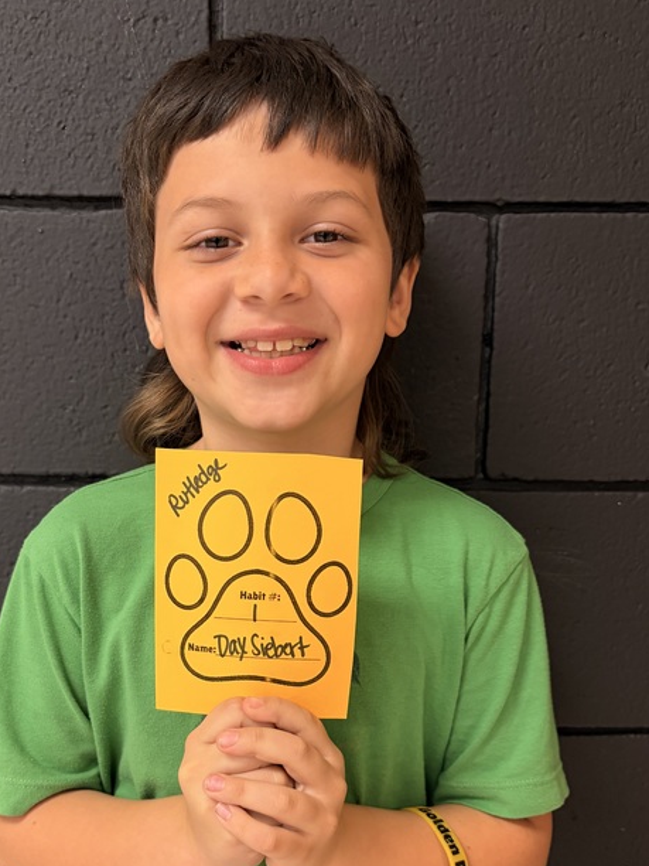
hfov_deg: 41.6
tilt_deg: -11.2
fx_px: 850
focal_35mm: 34
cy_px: 563
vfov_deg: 53.1
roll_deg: -0.7
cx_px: 263
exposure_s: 1/60
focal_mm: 5.96
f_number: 1.6
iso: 160
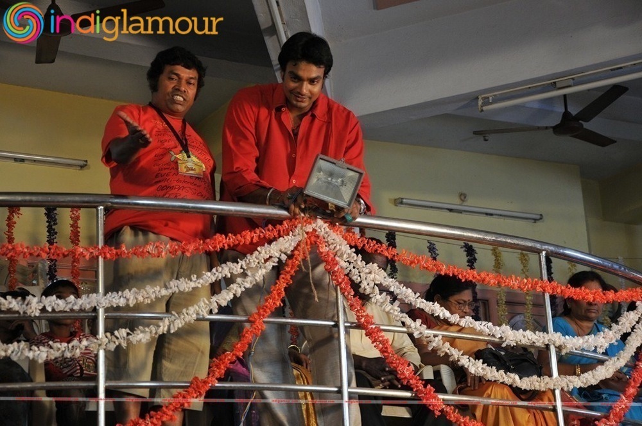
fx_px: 1656
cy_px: 213
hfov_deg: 21.9
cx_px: 321
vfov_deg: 14.7
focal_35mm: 93
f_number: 5.3
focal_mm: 62
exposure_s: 1/80
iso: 640
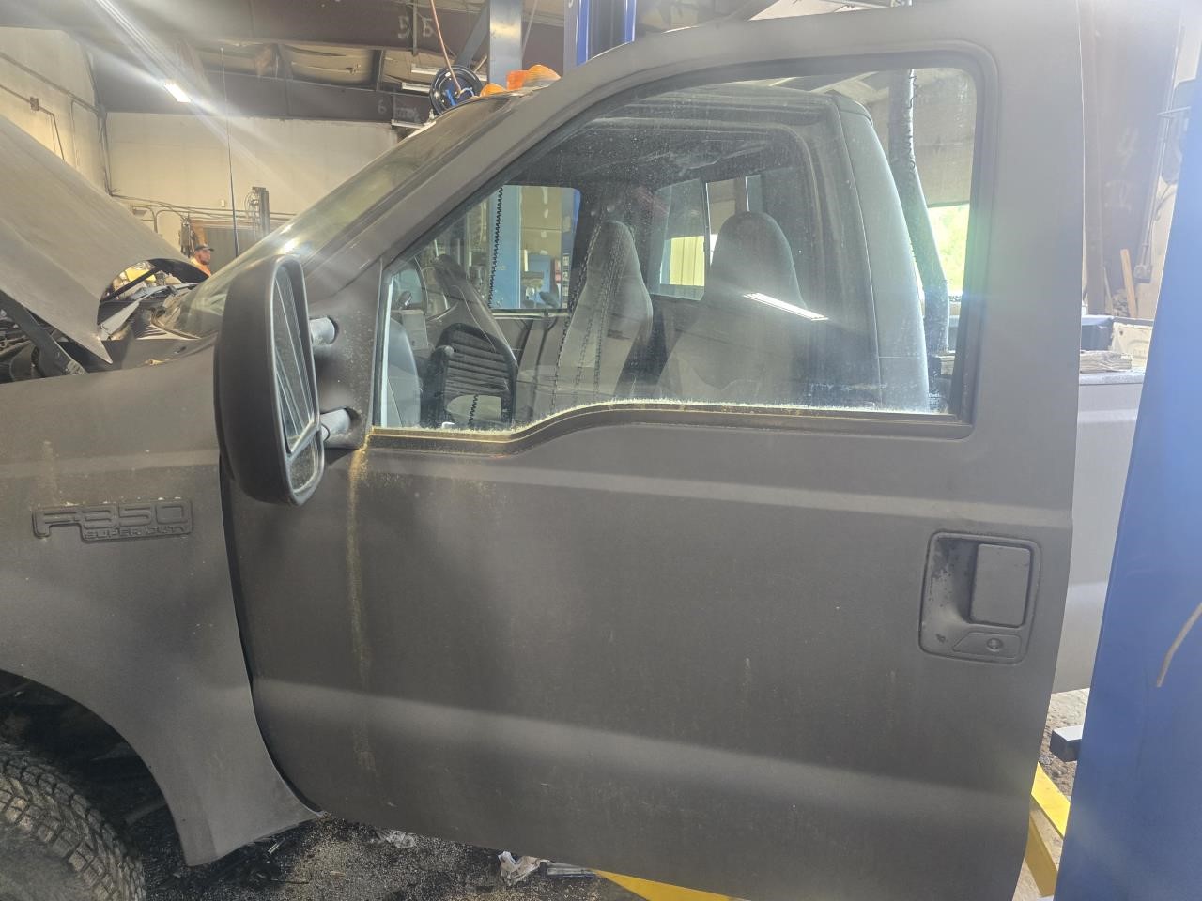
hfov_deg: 73.9
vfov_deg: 58.9
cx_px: 601
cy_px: 450
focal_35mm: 23
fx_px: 799
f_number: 1.7
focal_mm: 6.3
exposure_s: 1/120
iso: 800
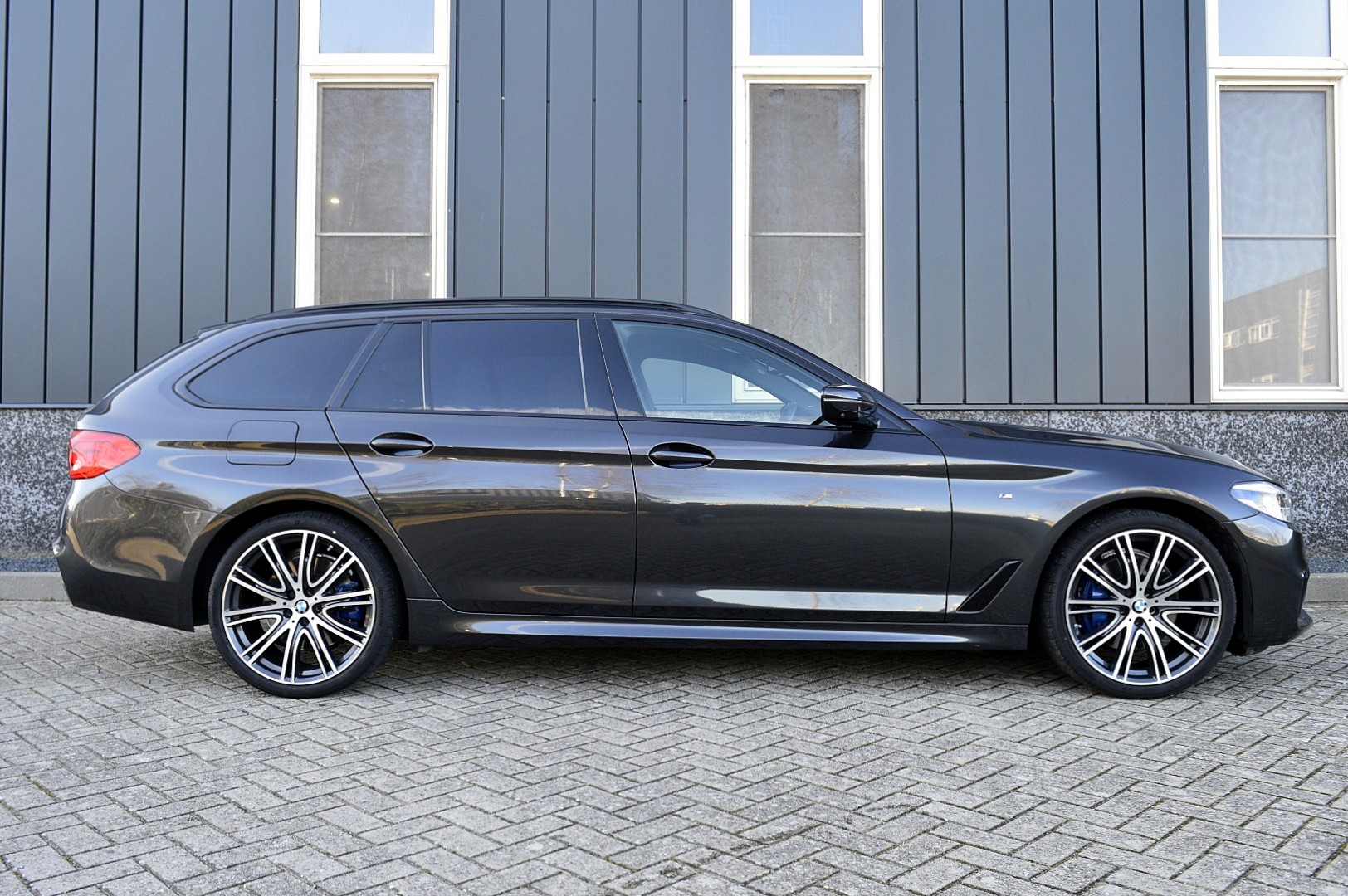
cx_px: 674
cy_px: 448
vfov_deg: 43.5
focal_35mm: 30
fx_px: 1122
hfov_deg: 62.0
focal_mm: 20
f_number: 8
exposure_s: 1/60
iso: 500
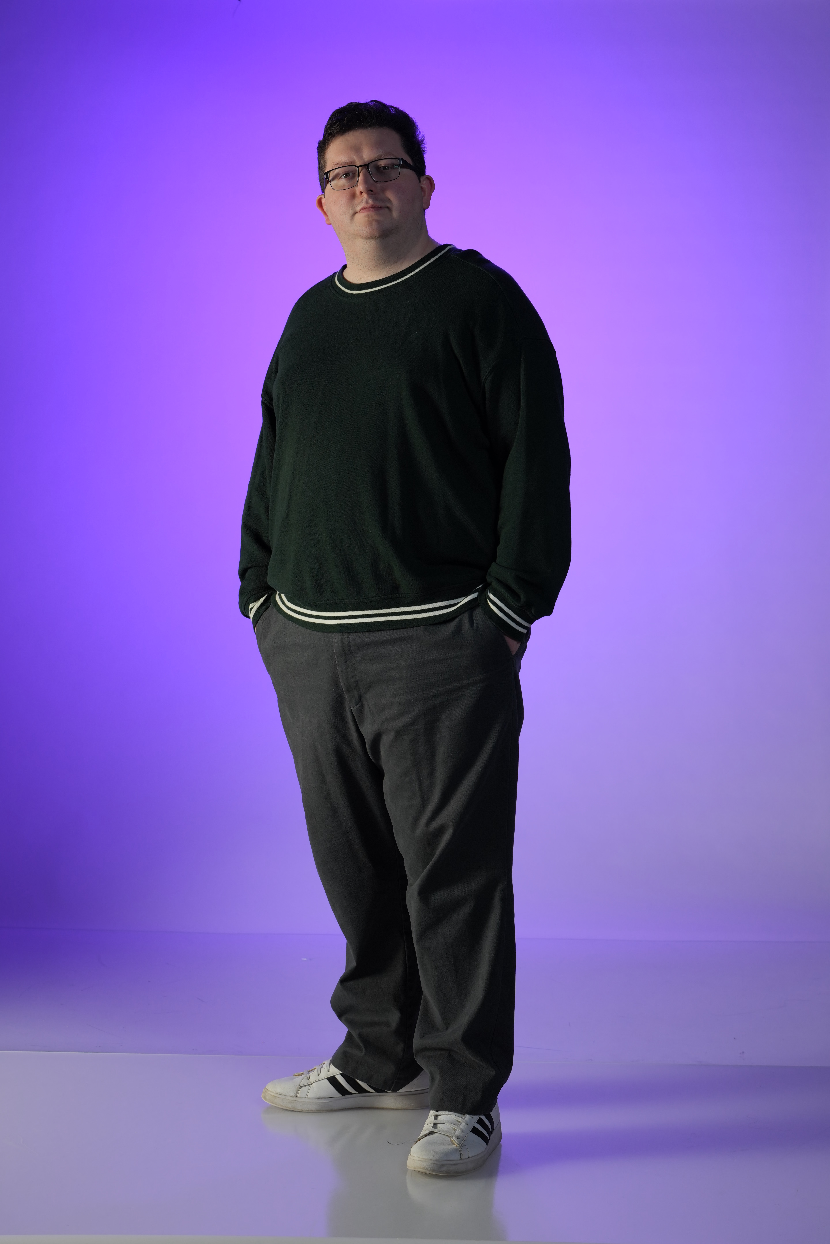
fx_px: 2663
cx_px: 415
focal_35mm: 77
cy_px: 622
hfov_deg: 17.7
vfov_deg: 26.3
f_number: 6.3
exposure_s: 1/200
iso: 400
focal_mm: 77
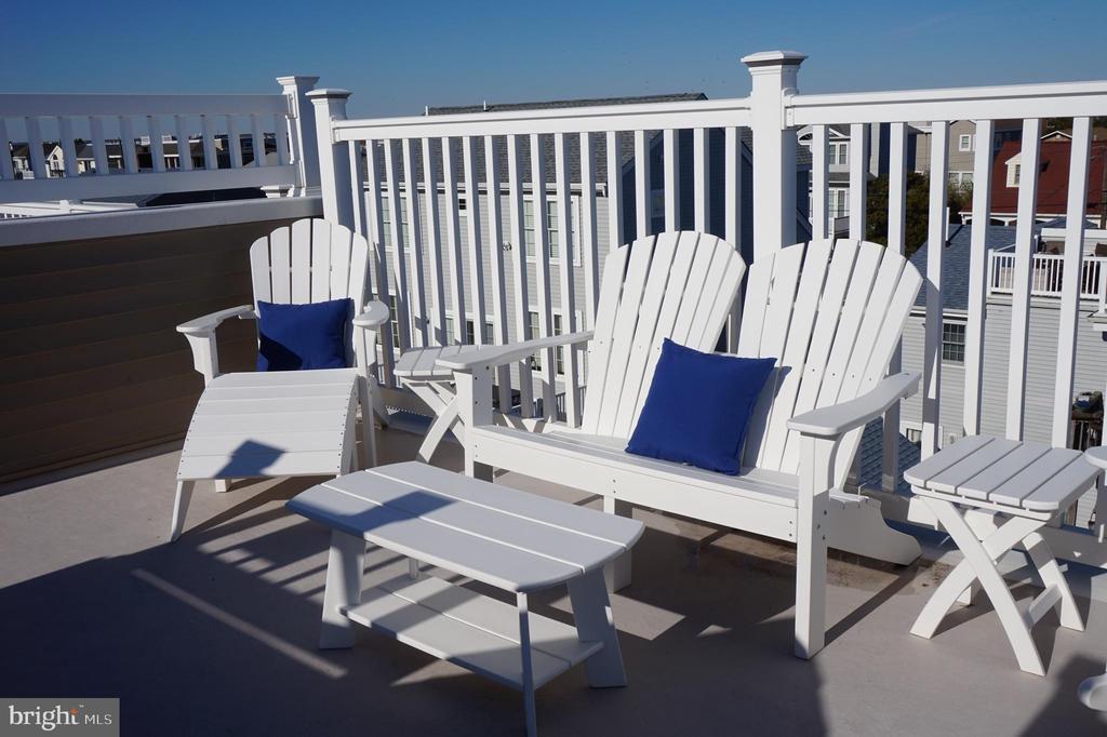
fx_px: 1014
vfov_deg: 39.9
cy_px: 368
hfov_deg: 57.2
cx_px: 554
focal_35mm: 33
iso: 100
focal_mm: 22
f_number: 14
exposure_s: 1/320
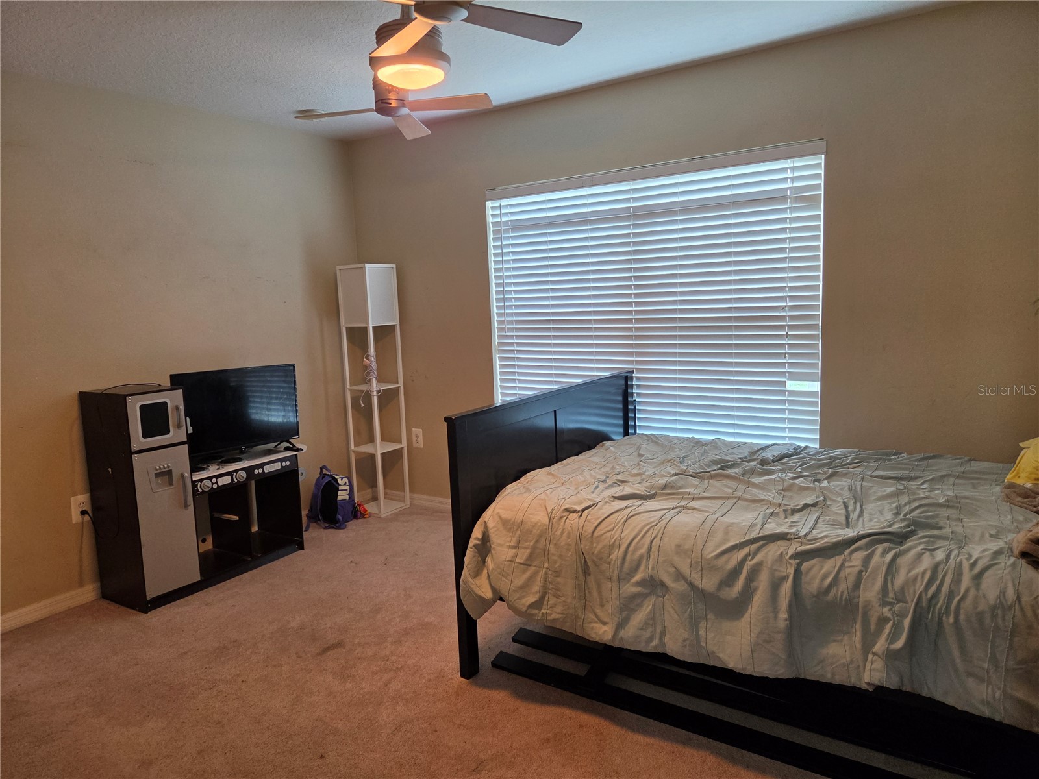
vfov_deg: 58.9
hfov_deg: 73.9
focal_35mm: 23
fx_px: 690
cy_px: 390
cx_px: 520
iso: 250
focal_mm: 5.4
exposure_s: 1/120
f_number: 1.8
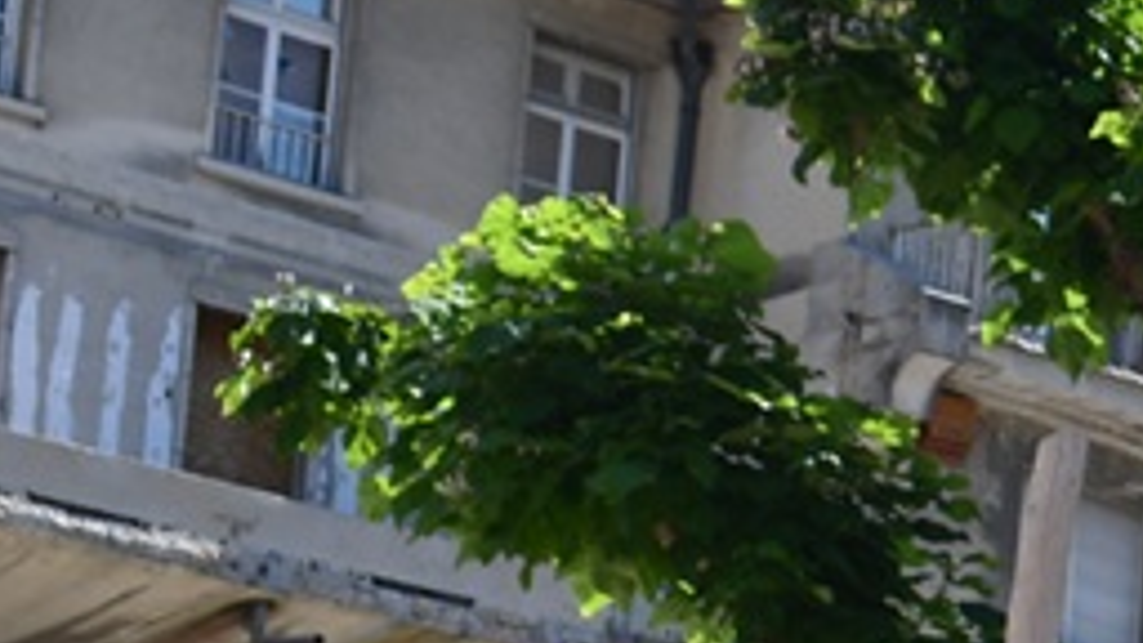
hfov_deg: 11.2
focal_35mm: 177
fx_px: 5364
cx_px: 2163
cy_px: 1065
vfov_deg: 6.7
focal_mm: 25
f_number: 9
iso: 100
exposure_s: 1/320
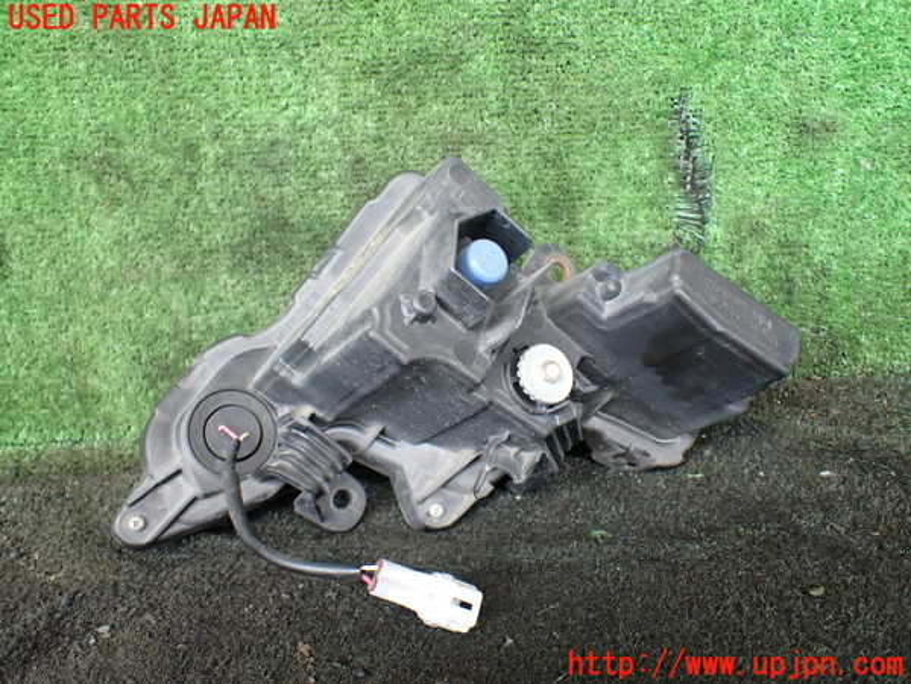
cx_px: 456
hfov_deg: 60.0
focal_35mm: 30
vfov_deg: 46.8
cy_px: 342
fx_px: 790
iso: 250
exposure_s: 1/125
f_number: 2.3
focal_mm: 5.4
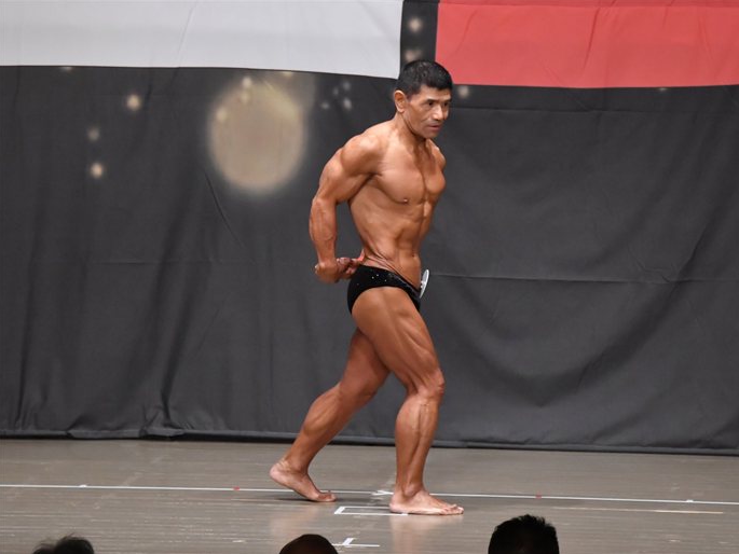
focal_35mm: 261
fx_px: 5573
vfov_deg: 5.7
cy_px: 277
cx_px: 416
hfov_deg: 7.6
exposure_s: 1/400
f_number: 5.6
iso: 6400
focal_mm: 160
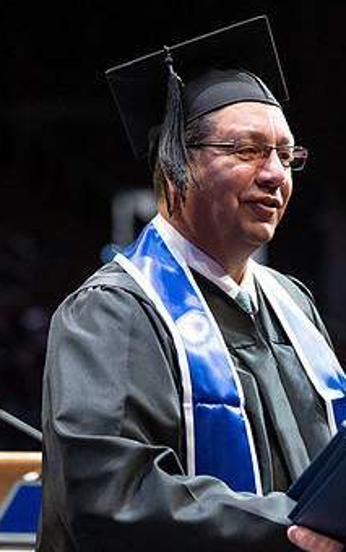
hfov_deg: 5.8
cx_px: 328
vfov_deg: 9.2
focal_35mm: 228
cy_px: 239
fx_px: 3434
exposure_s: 1/400
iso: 2500
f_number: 3.2
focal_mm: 110
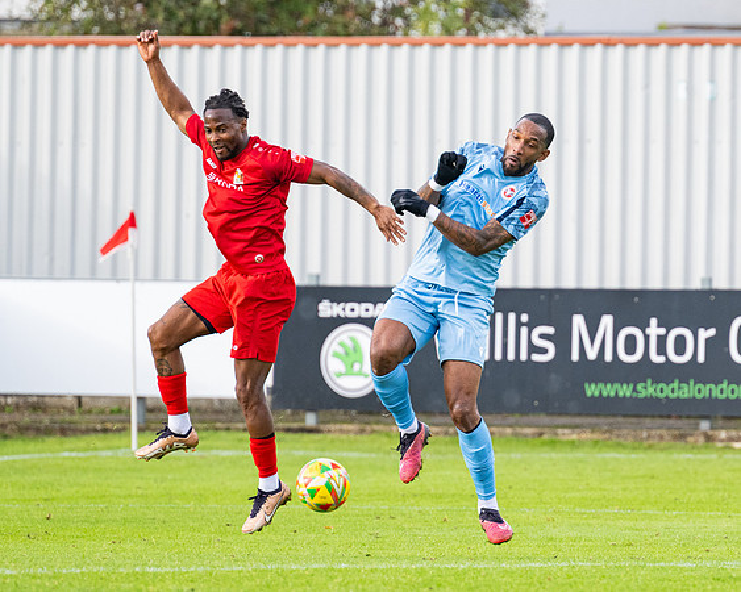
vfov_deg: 2.8
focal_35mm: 549
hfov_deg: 3.5
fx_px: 12043
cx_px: 482
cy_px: 312
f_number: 4
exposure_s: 1/1600
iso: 640
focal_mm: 260
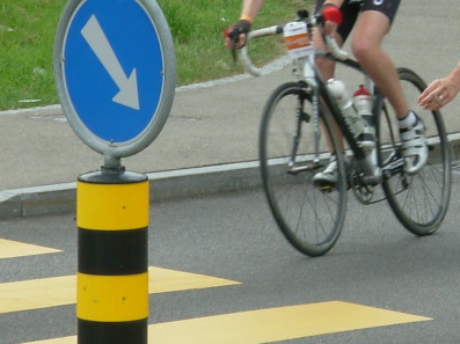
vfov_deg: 3.8
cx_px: 275
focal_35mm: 395
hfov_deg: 5.0
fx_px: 5244
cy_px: -68
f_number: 4.7
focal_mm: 25.3
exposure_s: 1/395
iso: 50
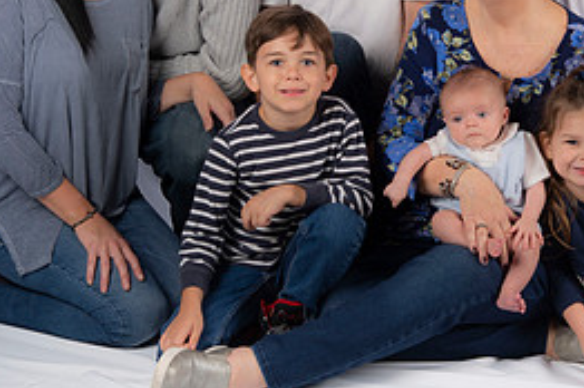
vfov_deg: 9.5
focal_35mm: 144
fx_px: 2333
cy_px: 33
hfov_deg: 14.2
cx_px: 493
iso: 100
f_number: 5.6
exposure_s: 1/200
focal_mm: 65
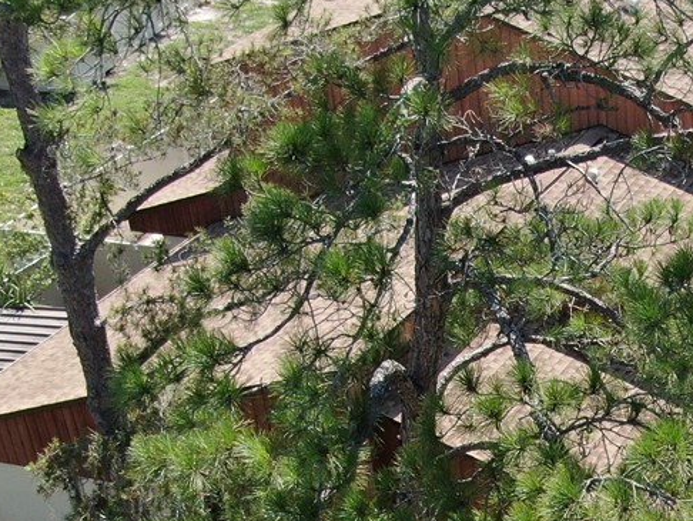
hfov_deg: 23.4
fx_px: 1582
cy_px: 619
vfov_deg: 17.8
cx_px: 739
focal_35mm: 79
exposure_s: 1/500
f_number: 2.8
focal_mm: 4.39
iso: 100
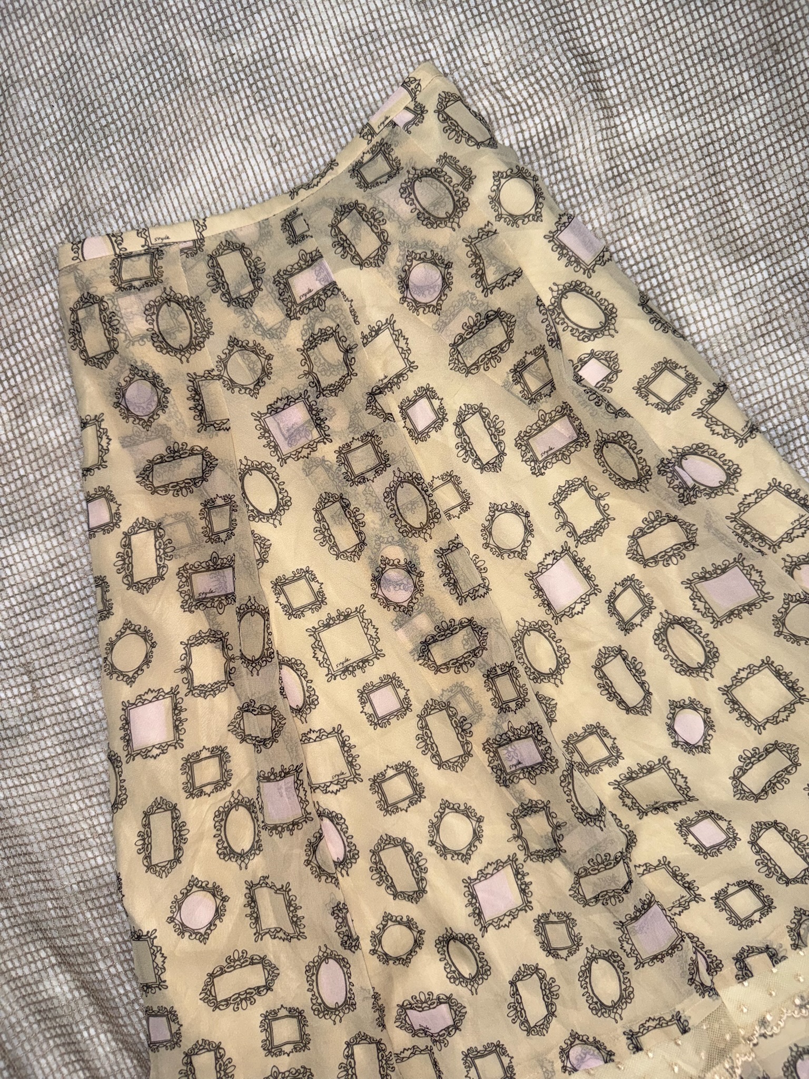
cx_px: 404
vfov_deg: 71.6
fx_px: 748
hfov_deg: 56.8
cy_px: 540
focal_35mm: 24
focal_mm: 6.76
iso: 50
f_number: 1.78
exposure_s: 1/148
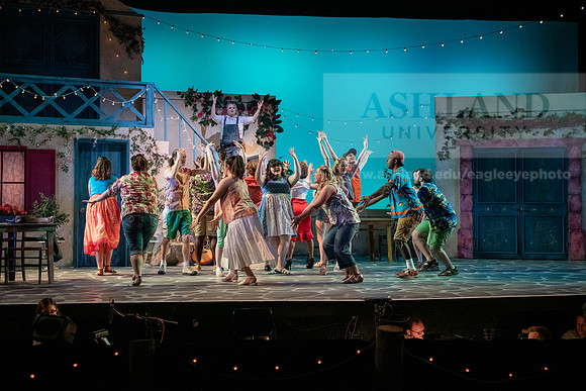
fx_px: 814
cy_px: 196
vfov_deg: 27.0
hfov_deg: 39.6
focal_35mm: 50
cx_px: 293
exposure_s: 1/400
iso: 4000
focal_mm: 50
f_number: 3.2
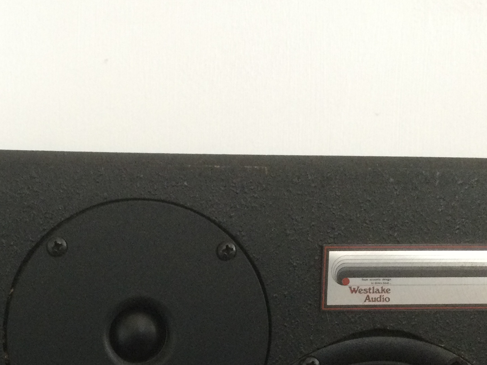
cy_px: 392
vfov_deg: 20.1
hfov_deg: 27.2
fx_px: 985
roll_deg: -1.9
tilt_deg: -7.9
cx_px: 93
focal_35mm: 70
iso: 160
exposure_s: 1/33
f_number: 2.4
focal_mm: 3.3
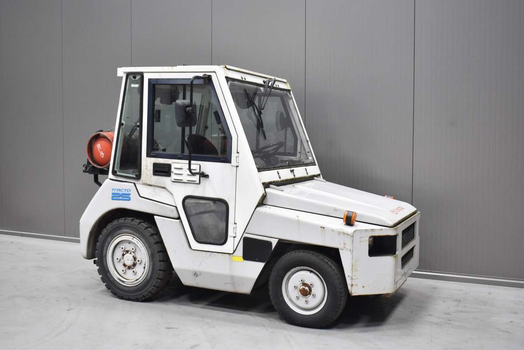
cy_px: 175
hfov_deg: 49.6
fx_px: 568
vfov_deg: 34.2
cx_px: 262
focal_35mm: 39
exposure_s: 1/80
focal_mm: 26
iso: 1600
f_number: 4.5
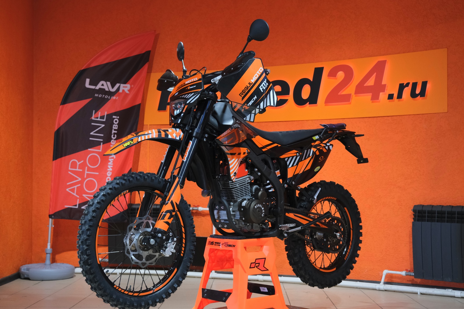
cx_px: 232
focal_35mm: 51
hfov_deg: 38.9
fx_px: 657
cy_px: 154
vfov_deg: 26.5
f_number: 4
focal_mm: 34.2
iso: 1600
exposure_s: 1/100
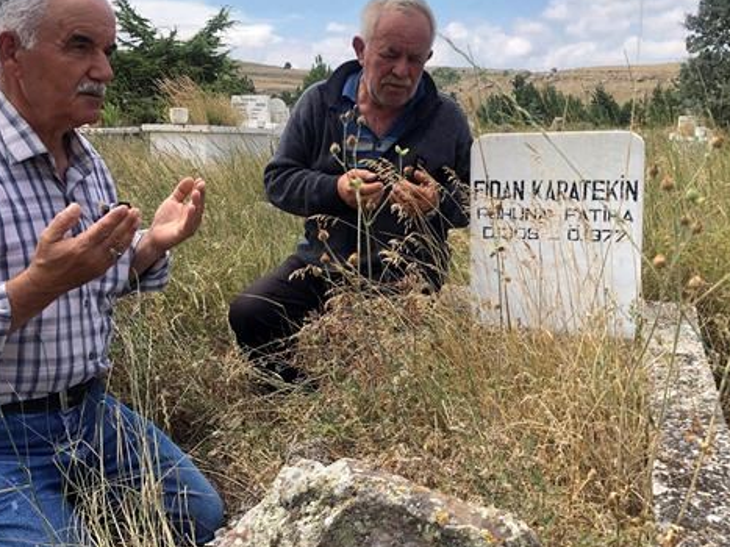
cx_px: 338
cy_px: 274
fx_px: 822
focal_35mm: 39
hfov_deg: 47.8
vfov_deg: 36.8
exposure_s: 1/1171
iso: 20
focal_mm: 3.99
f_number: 1.8
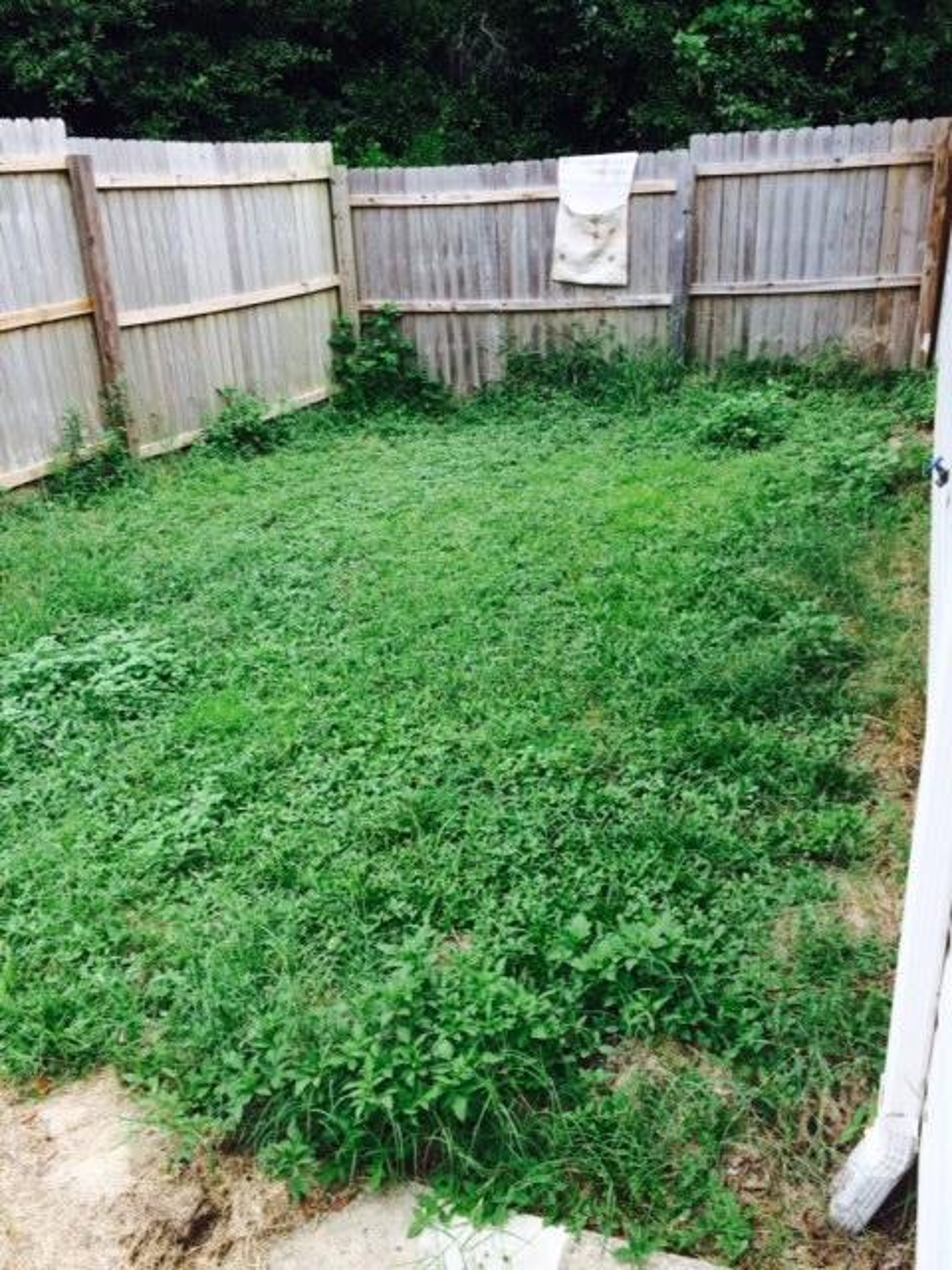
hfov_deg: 46.8
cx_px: 476
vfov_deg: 60.0
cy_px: 635
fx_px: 1100
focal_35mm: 30
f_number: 2.2
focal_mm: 4.12
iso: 32
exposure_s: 1/391
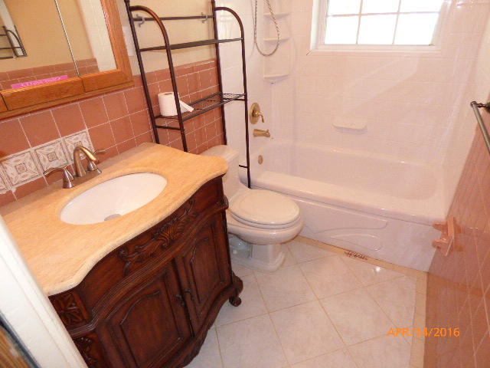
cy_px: 184
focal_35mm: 20
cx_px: 245
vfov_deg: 66.0
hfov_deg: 81.7
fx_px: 283
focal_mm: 3.58
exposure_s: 1/60
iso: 500
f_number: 2.8
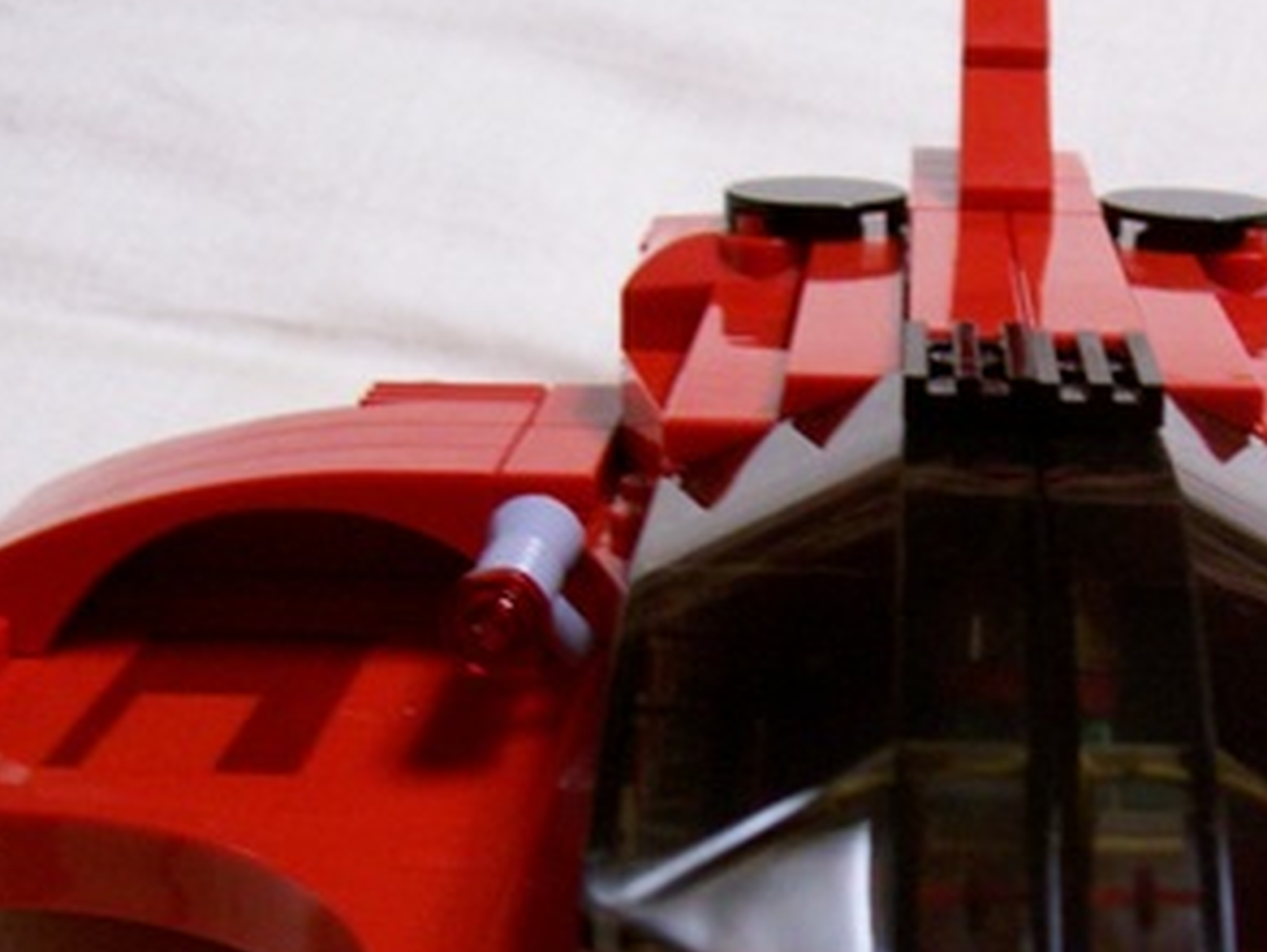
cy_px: 650
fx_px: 2711
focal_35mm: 74
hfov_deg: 25.9
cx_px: 1008
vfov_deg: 19.8
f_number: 2.7
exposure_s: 1/8
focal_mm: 5.6
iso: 160
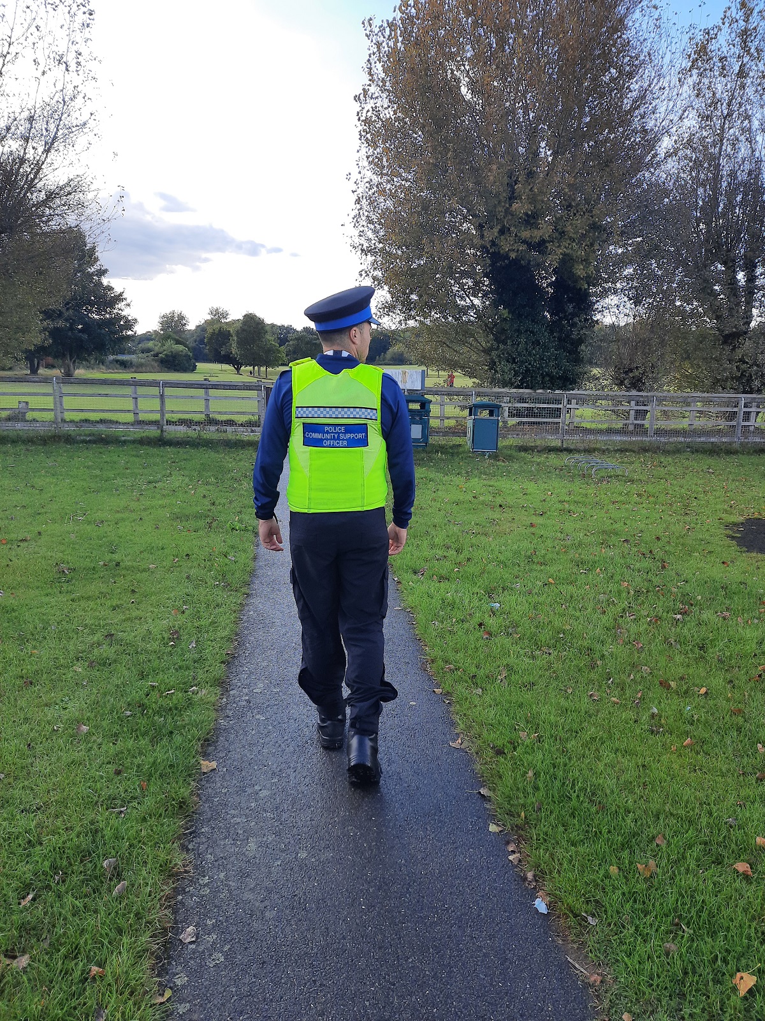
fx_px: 737
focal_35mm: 25
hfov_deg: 54.9
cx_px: 382
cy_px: 510
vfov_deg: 69.4
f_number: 2
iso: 32
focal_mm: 4.6
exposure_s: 1/424
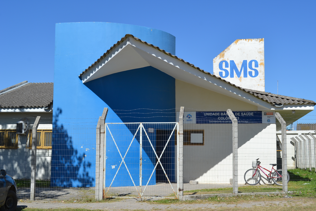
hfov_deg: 38.9
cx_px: 158
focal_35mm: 51
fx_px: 448
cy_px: 106
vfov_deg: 26.5
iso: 100
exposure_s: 1/250
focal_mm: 34
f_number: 8
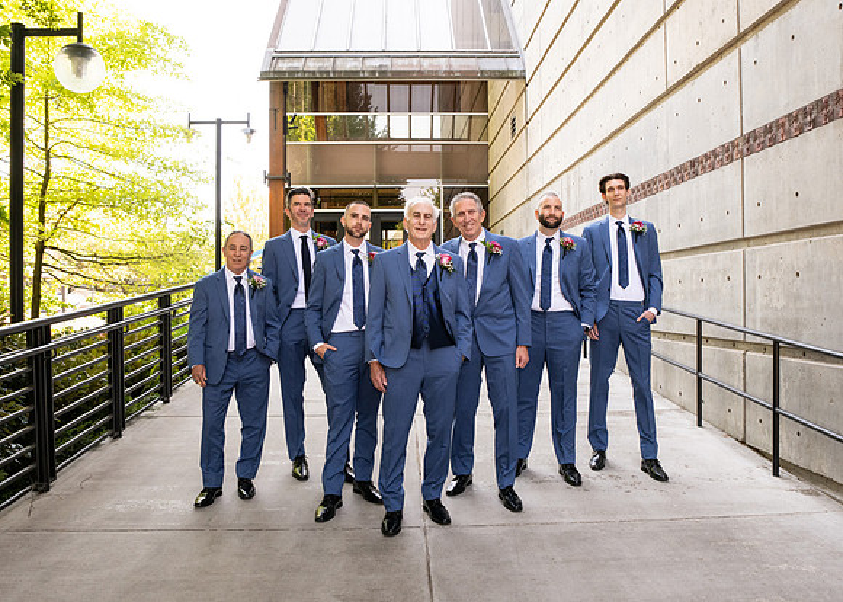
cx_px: 432
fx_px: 713
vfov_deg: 45.8
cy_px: 298
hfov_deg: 61.2
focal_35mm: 30
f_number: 6.3
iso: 1600
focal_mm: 24
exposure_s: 1/400
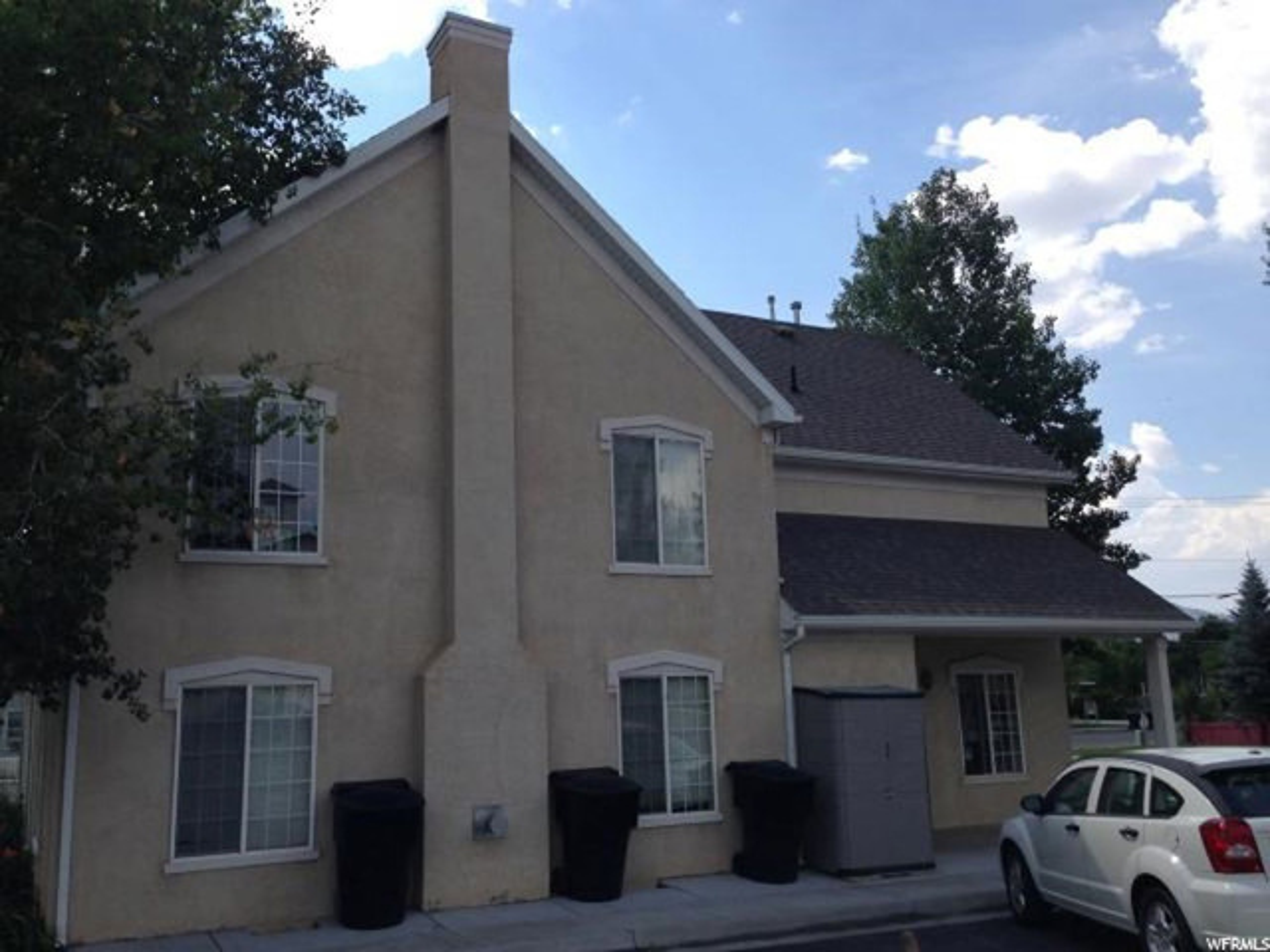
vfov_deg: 42.9
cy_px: 476
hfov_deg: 55.4
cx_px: 635
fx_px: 1211
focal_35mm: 33
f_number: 2.4
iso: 50
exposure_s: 1/1323
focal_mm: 4.12
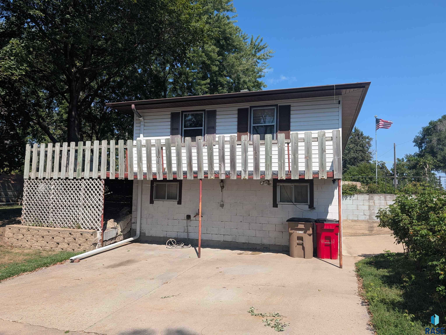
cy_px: 168
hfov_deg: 71.5
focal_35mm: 24
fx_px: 310
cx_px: 223
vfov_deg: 56.9
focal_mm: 6.9
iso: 19
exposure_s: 1/876
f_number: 1.68
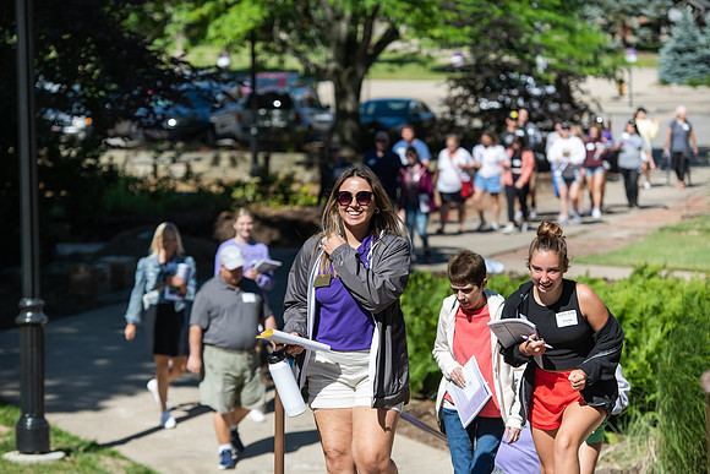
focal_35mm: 122
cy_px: 237
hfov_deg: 16.8
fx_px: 2407
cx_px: 355
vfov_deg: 11.2
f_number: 4
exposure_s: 1/800
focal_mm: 122
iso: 100
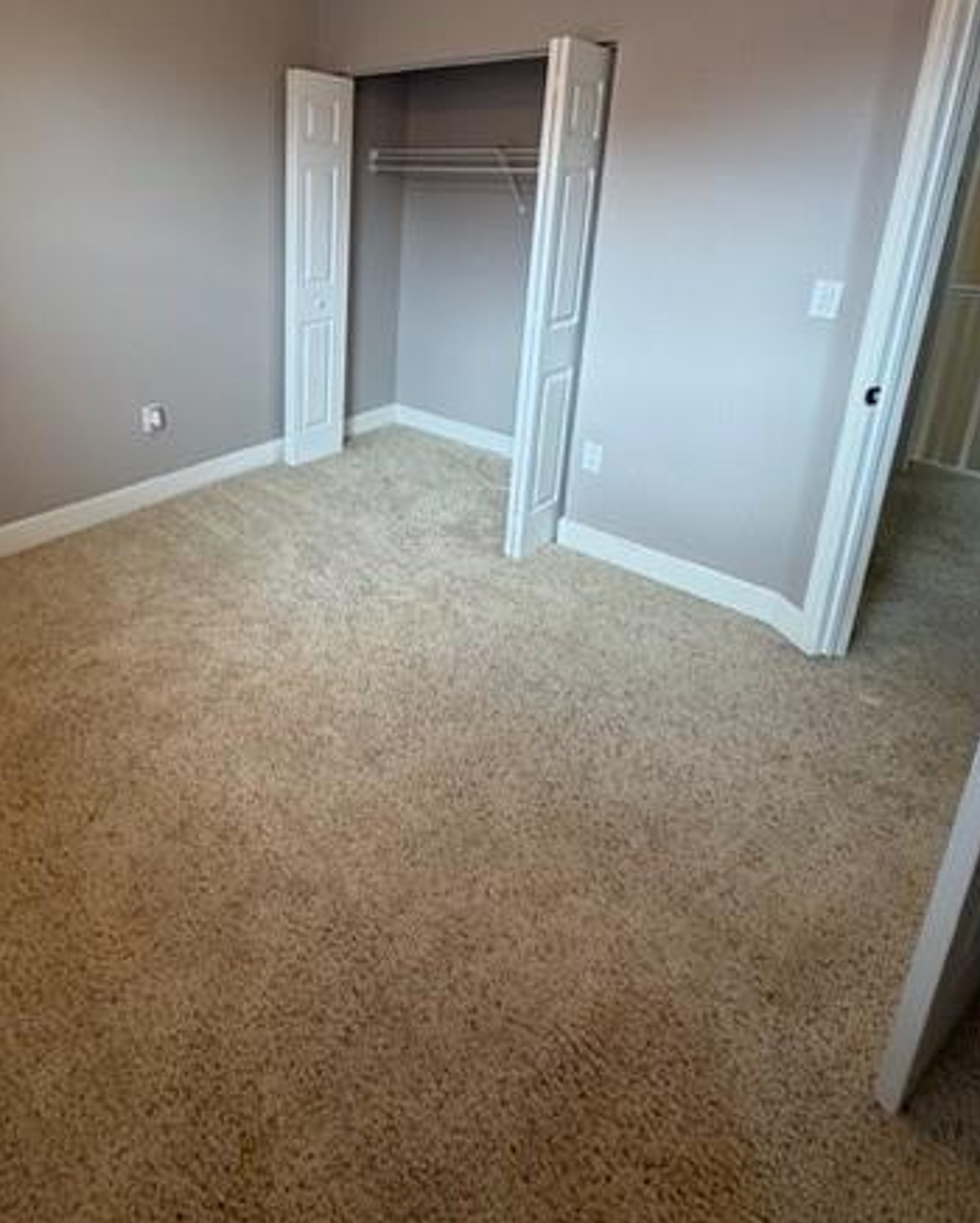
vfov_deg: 77.0
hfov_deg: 66.9
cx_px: 356
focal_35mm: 20
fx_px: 725
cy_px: 378
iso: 200
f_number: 2.2
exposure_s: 1/120
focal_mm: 2.22
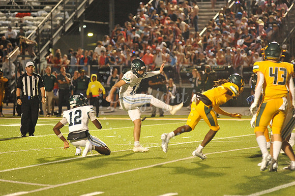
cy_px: 98
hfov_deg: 10.3
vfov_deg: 6.9
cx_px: 148
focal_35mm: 200
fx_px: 1638
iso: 6400
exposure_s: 1/250
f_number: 4
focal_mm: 200
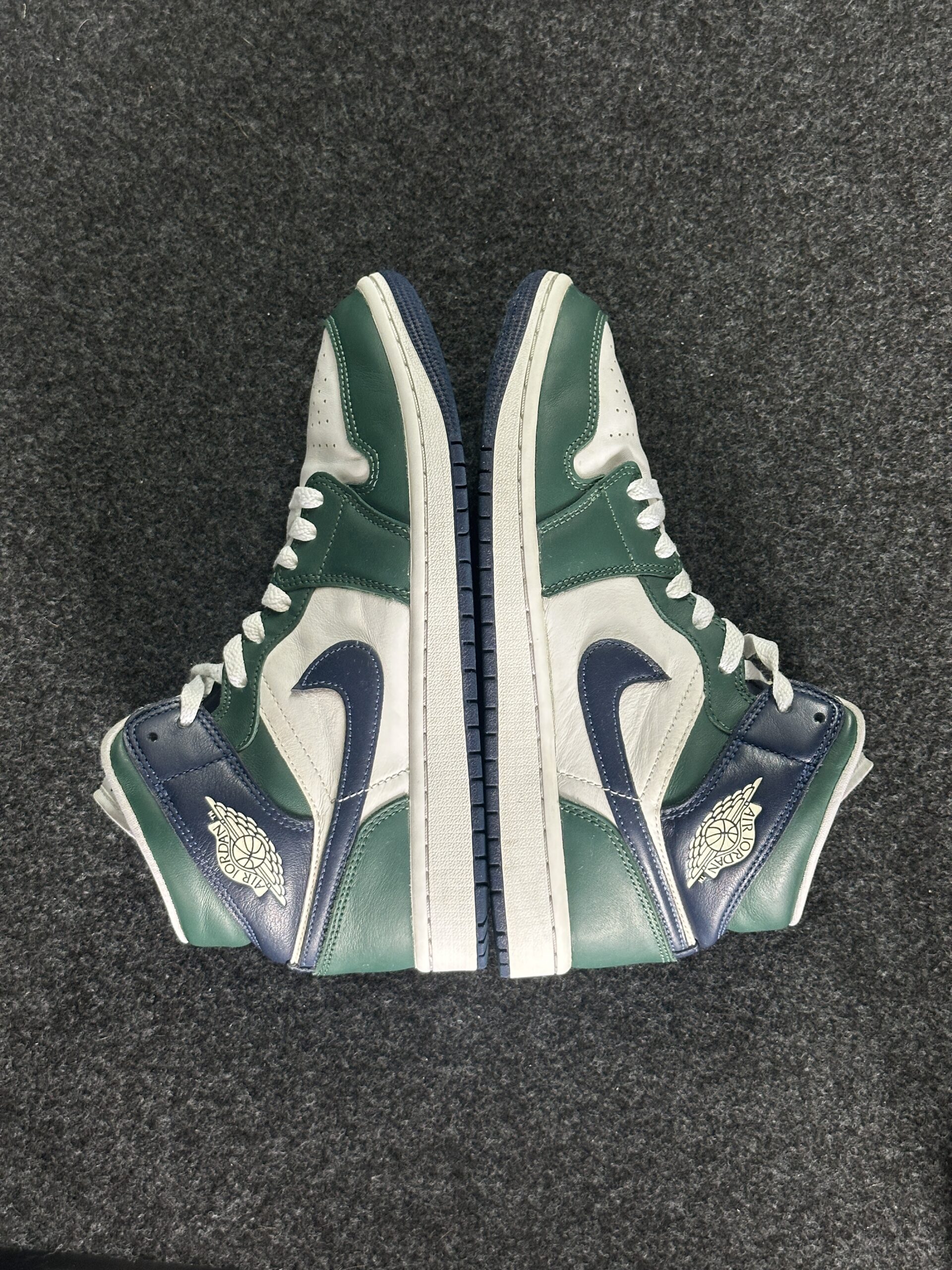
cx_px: 476
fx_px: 1760
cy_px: 635
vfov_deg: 39.7
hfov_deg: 30.3
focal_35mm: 48
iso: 200
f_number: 1.78
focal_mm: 6.86
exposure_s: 1/50
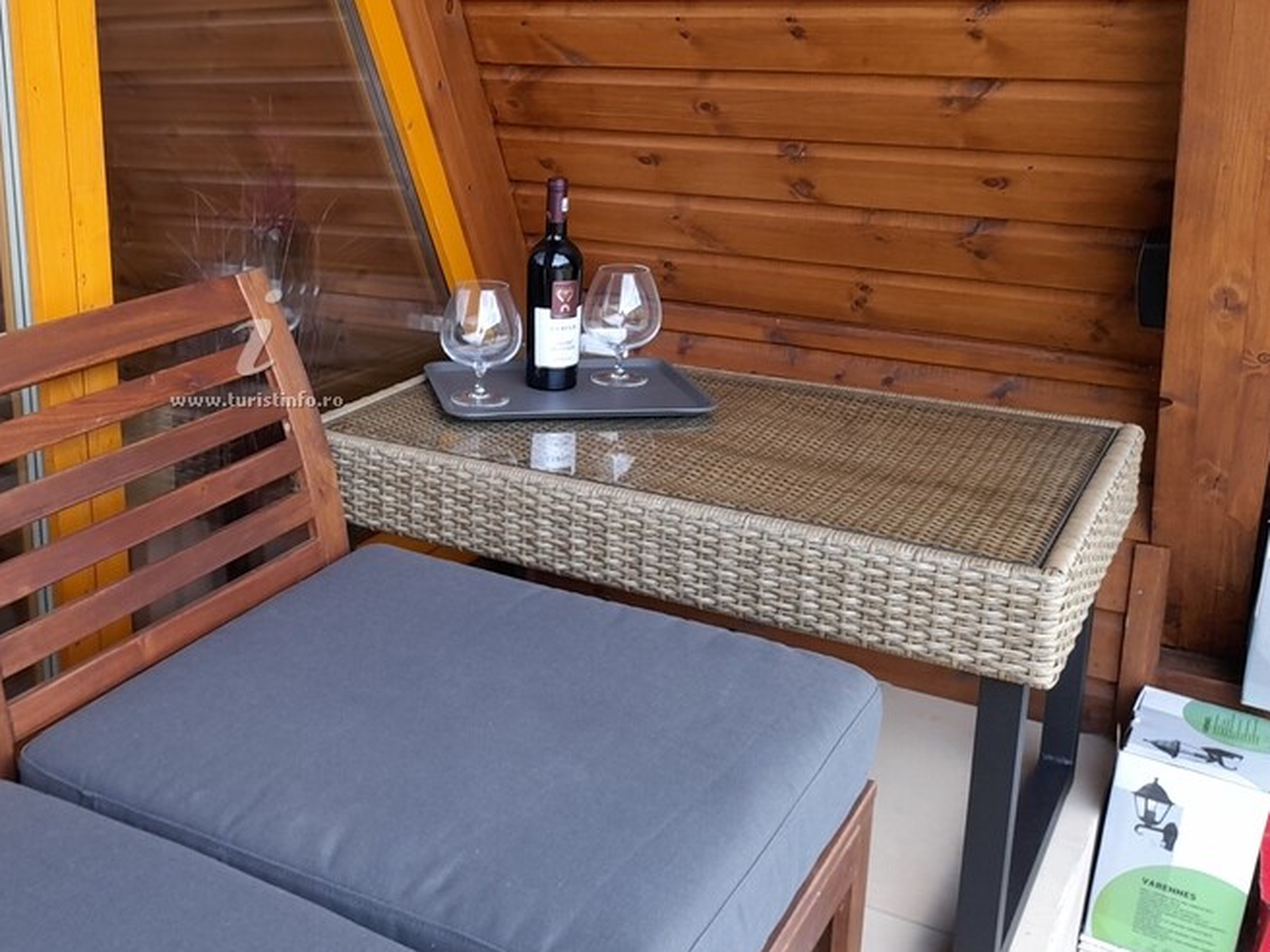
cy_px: 381
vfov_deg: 36.7
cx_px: 292
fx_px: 1431
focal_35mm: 39
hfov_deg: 45.9
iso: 64
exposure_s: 1/50
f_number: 2
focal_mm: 4.6
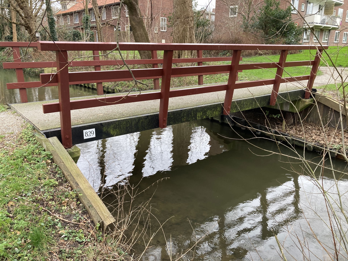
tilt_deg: -17.2
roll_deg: -0.2
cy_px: 130
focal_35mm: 28
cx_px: 174
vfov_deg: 49.7
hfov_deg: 63.4
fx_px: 281
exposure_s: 1/121
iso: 64
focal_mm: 3.99
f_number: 1.8
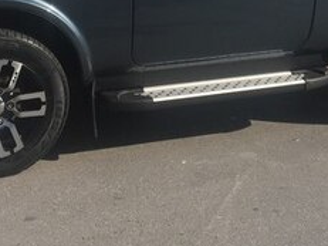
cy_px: -31
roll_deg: -3.2
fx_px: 786
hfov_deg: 23.6
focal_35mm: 83
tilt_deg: -7.8
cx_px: 187
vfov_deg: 17.1
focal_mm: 4.15
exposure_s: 1/1883
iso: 32
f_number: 2.2
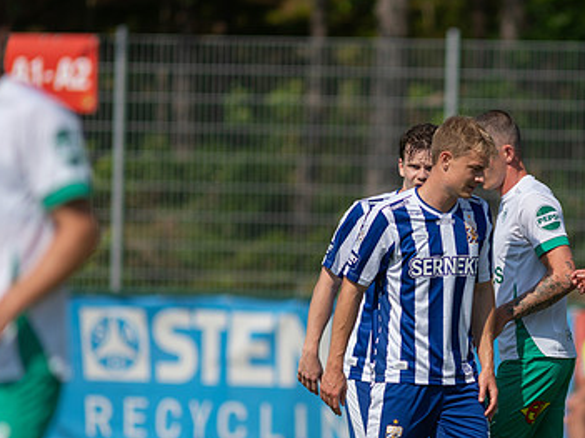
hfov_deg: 2.8
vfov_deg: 2.1
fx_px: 12096
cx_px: 473
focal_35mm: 716
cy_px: 292
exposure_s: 1/2000
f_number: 3.2
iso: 100
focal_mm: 300
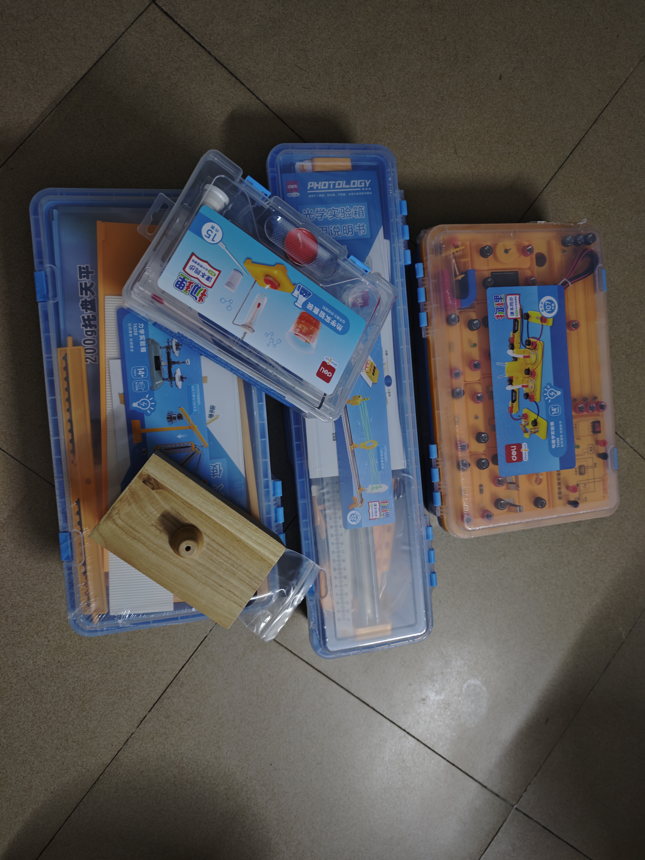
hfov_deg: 58.9
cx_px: 322
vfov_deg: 73.9
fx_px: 571
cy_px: 430
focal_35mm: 23
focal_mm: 8.72
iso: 800
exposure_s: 1/44.5
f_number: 1.63
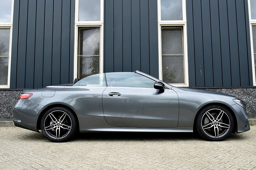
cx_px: 128
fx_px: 234
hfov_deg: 57.3
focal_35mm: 33
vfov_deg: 39.9
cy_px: 85
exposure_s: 1/160
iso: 400
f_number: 9
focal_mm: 22
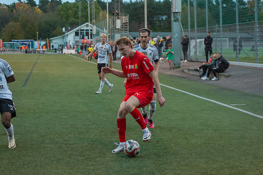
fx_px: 569
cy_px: 88
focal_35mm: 78
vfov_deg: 17.5
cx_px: 132
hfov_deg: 26.0
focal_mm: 78
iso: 8000
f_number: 3.2
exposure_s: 1/1000
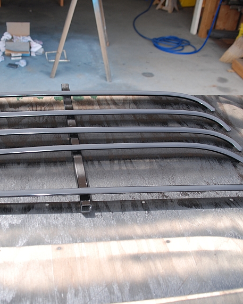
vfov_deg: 45.8
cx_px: 74
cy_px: 154
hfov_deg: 36.8
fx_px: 359
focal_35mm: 40
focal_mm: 18
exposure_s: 1/200
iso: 100
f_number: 4
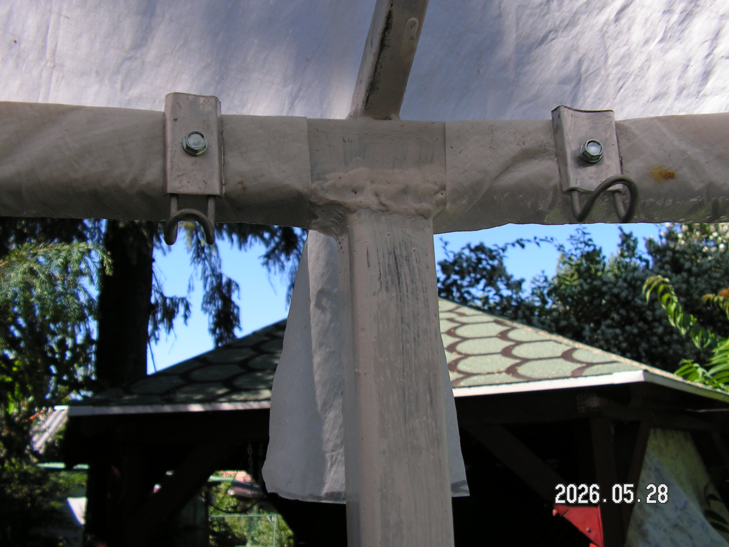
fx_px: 758
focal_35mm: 36
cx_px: 364
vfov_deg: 39.7
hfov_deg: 51.4
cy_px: 274
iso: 64
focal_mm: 6
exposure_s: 1/400
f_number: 3.2
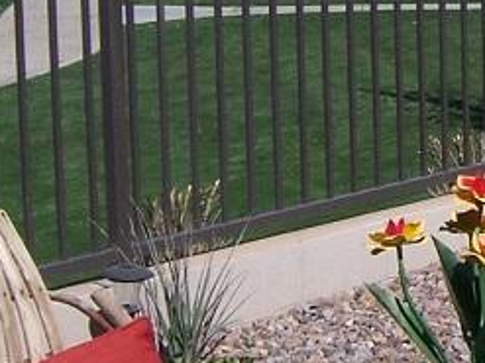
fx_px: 1905
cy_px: -78
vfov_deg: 10.7
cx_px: 715
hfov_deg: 13.7
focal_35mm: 136
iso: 80
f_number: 4.5
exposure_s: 1/800
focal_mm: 6.2
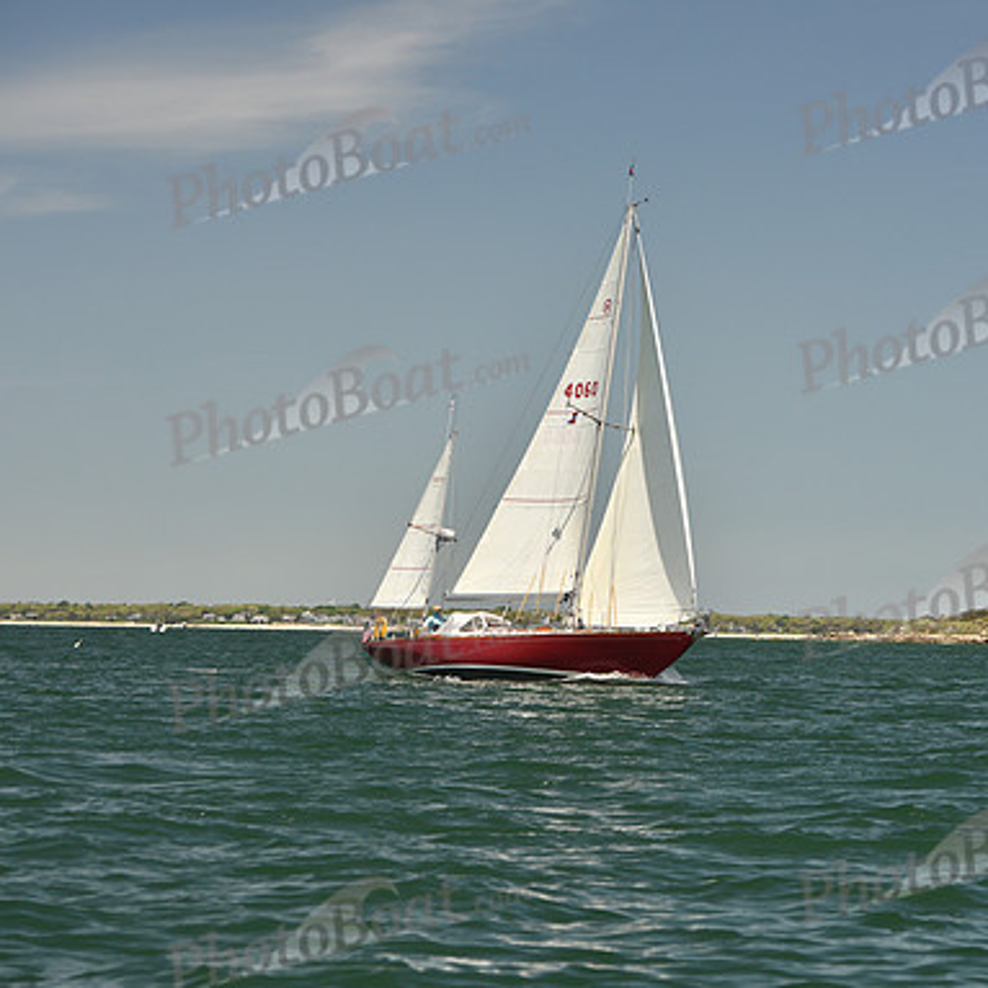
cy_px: 497
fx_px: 4069
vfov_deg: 13.8
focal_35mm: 126
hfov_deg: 13.8
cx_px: 666
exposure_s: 1/800
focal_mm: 98
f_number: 5.6
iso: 250
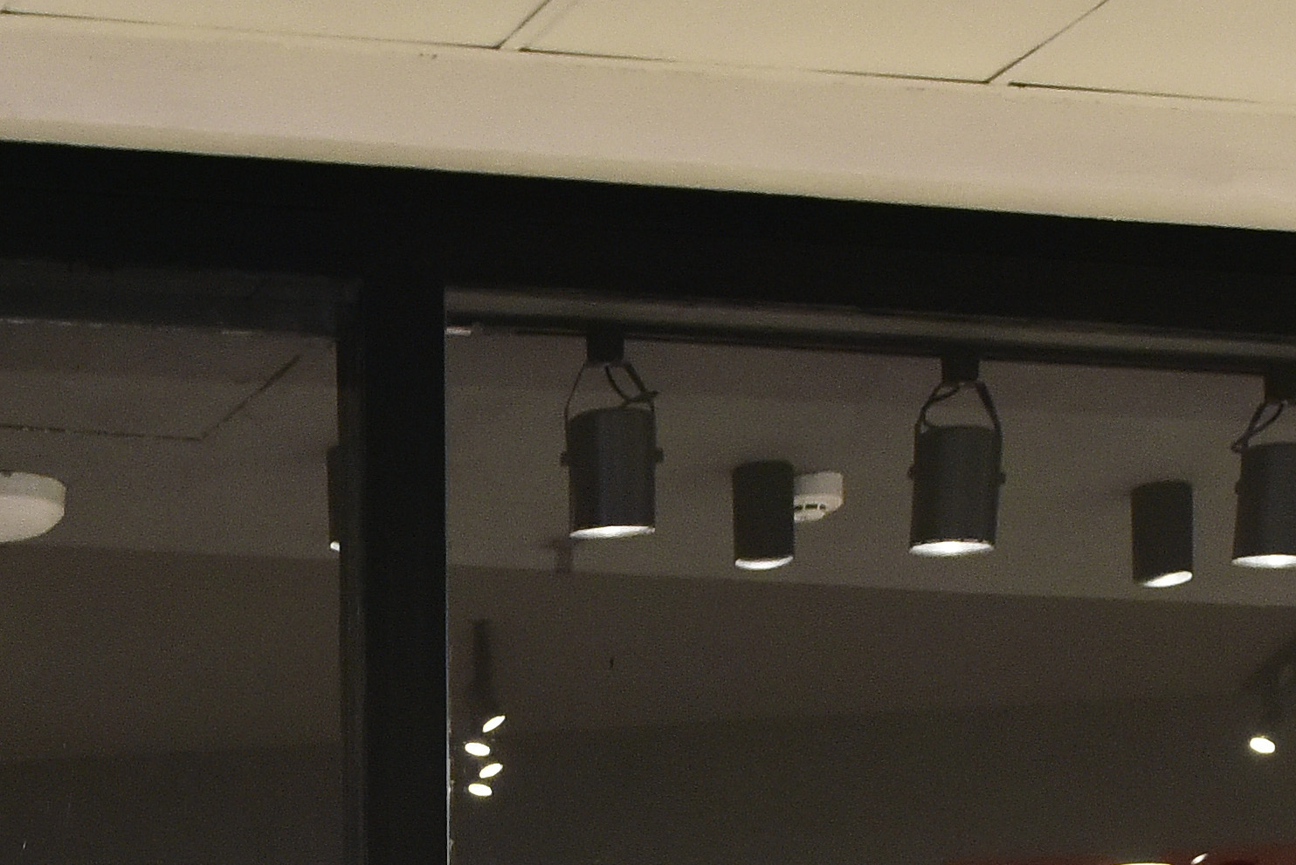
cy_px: 1829
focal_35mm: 119
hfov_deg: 16.4
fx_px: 4286
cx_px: -286
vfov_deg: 10.4
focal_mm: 24
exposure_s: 1/125
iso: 2000
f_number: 5
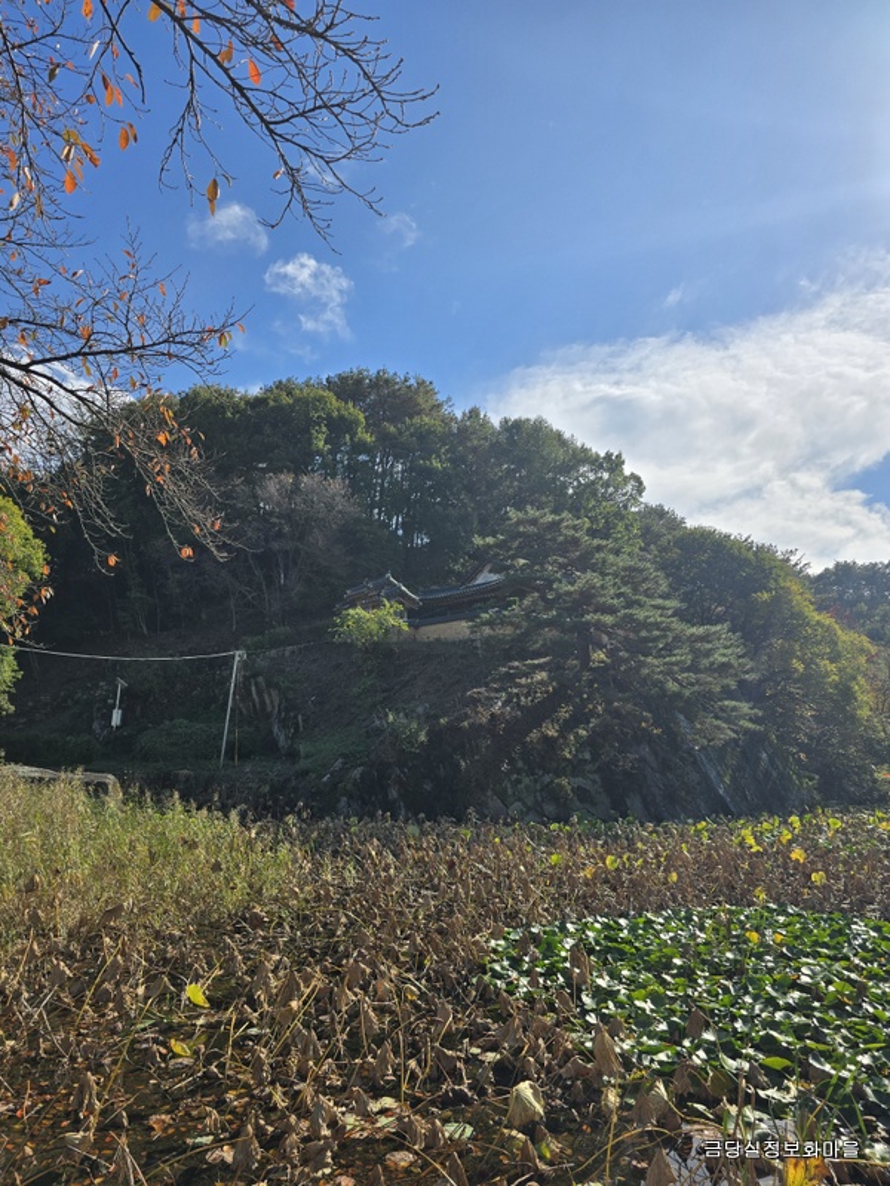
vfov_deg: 73.9
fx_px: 788
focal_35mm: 23
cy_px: 593
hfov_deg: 58.9
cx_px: 445
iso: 12
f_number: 1.7
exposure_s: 1/1584
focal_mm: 6.3
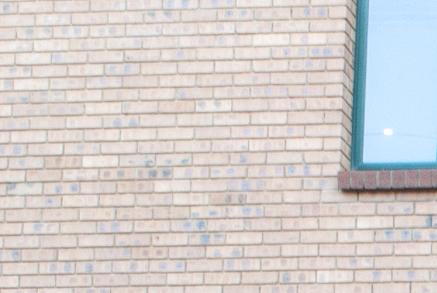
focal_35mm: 187
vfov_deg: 7.1
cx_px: 954
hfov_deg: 10.0
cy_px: 557
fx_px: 2273
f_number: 22
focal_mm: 20
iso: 100
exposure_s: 1/1.25
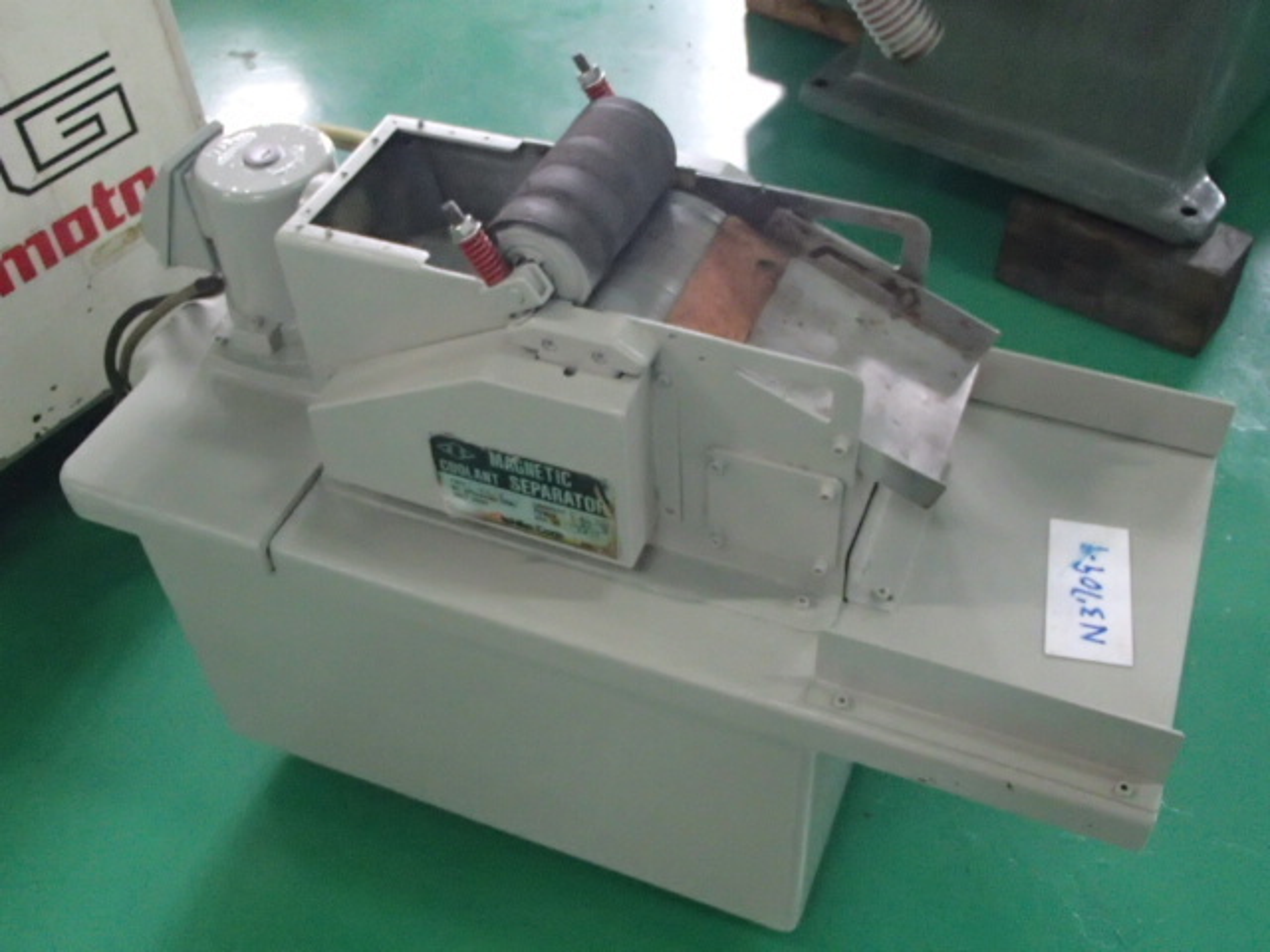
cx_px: 635
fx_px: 1357
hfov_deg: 50.1
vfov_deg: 38.7
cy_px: 476
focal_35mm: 37
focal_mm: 6.64
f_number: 4.7
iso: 1600
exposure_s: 1/40
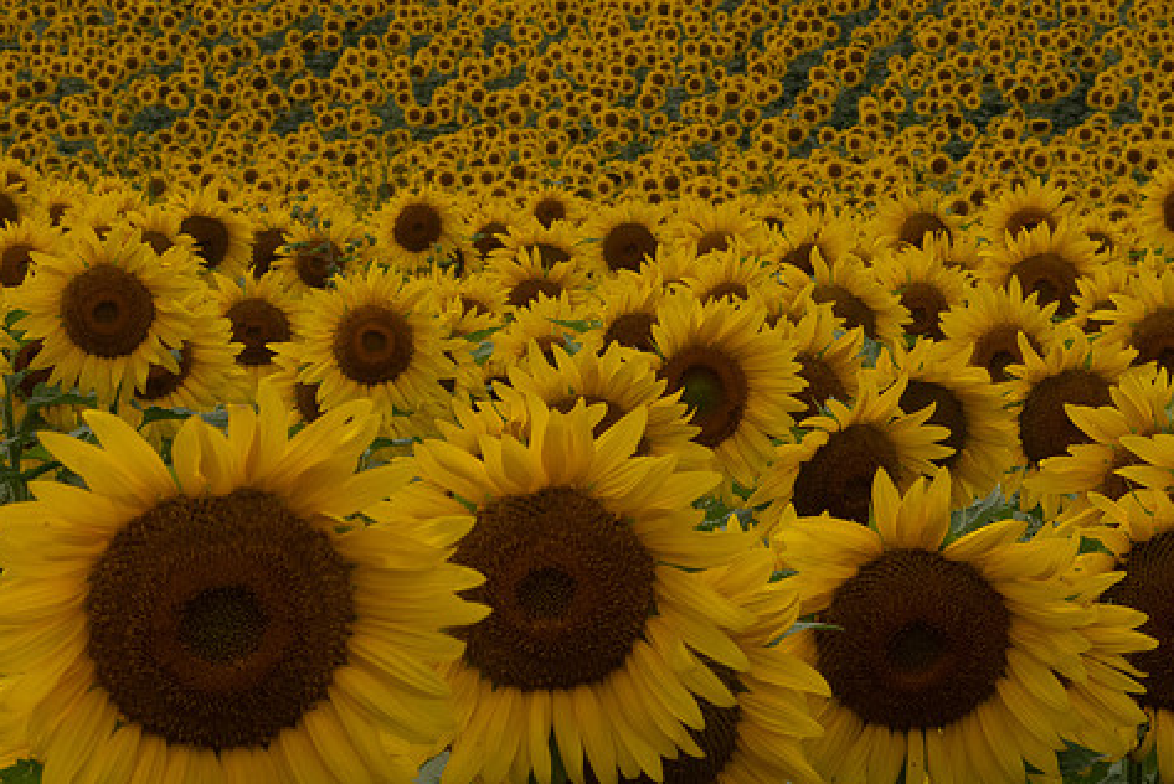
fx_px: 7799
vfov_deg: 5.8
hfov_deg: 8.6
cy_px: 438
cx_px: 657
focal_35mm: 239
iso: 400
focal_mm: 78
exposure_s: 1/320
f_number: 18
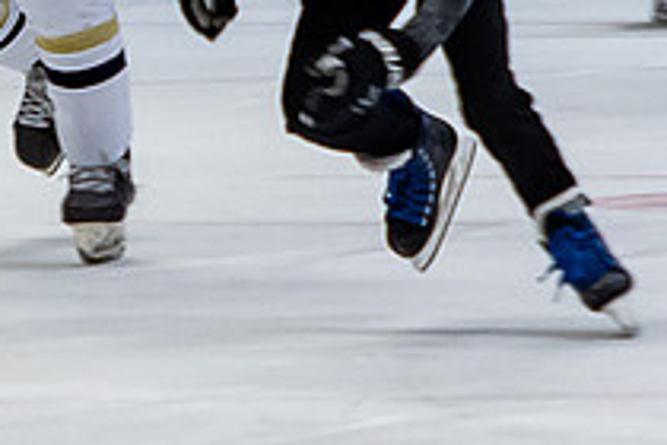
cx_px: 6
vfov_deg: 1.9
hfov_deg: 2.9
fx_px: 13172
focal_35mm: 711
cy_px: 38
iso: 400
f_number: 4
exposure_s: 1/250
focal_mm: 70
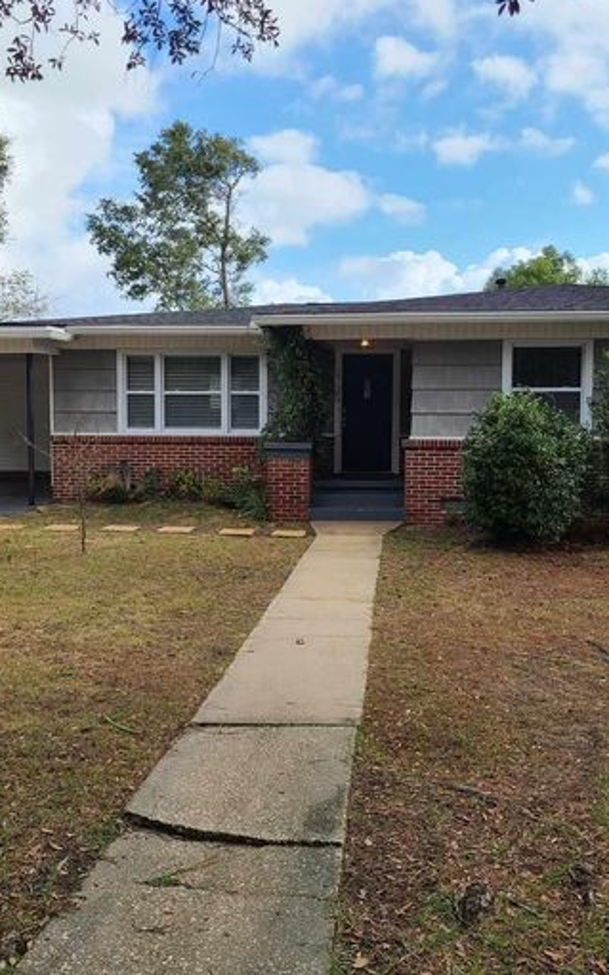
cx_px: 334
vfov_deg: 54.0
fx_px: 957
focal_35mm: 36
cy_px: 491
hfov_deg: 35.3
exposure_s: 1/1276
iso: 40
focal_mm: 5.4
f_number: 1.8
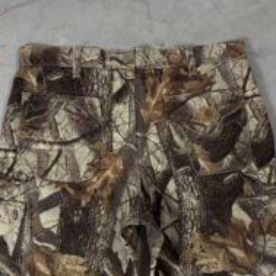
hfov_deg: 37.5
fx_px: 406
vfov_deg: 37.4
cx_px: 149
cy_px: 168
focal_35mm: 45
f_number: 1.78
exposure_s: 1/60
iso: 125
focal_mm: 6.76
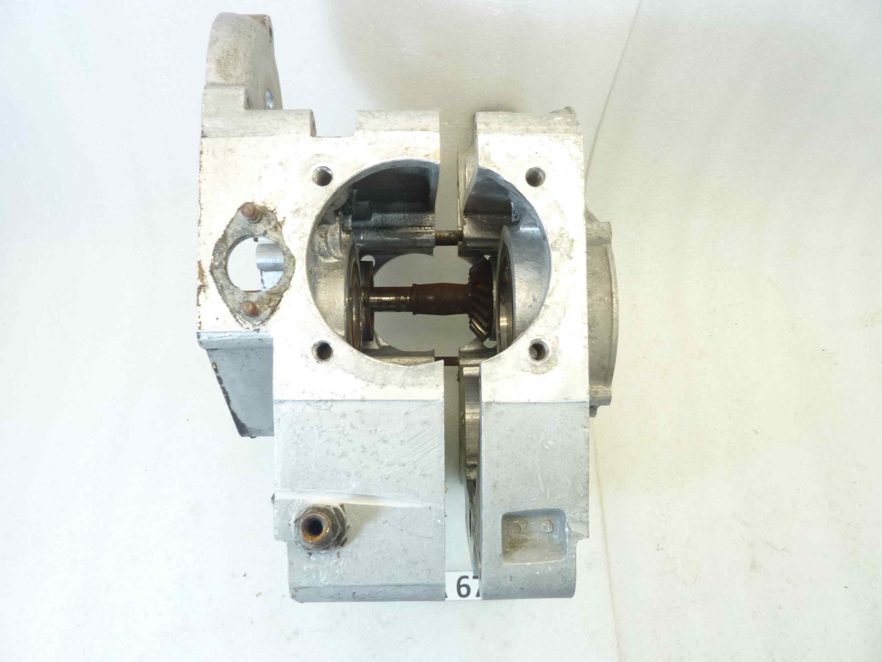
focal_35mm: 25
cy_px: 331
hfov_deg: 69.4
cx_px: 441
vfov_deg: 54.9
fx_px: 637
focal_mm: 4.1
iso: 80
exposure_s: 1/20
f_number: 3.3
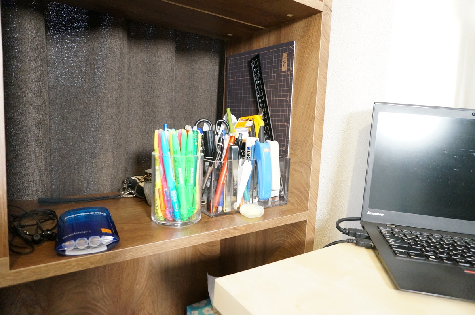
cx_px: 238
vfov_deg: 53.0
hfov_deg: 73.8
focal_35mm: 24
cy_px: 158
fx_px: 316
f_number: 3.5
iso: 3200
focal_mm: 16
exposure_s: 1/50
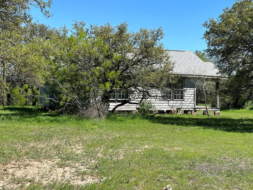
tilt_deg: +0.8
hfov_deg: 33.1
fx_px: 424
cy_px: 95
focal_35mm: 58
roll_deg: -1.2
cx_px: 152
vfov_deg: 25.2
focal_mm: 6.86
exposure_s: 1/2976
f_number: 1.78
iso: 64
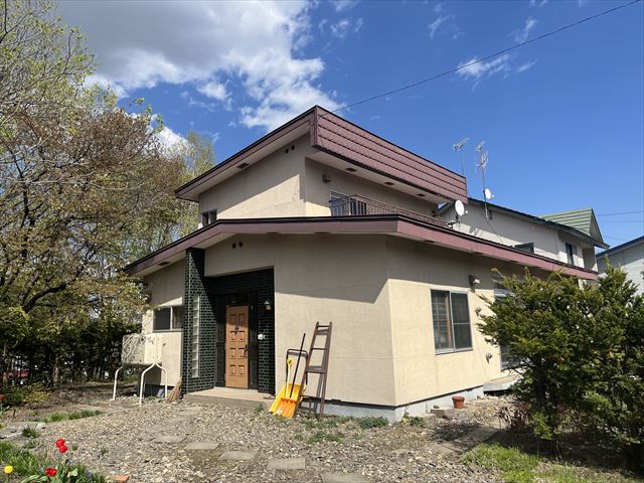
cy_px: 242
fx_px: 484
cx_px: 322
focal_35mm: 26
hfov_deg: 67.3
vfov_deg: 53.1
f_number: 1.6
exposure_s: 1/4149
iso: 50
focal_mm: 5.1
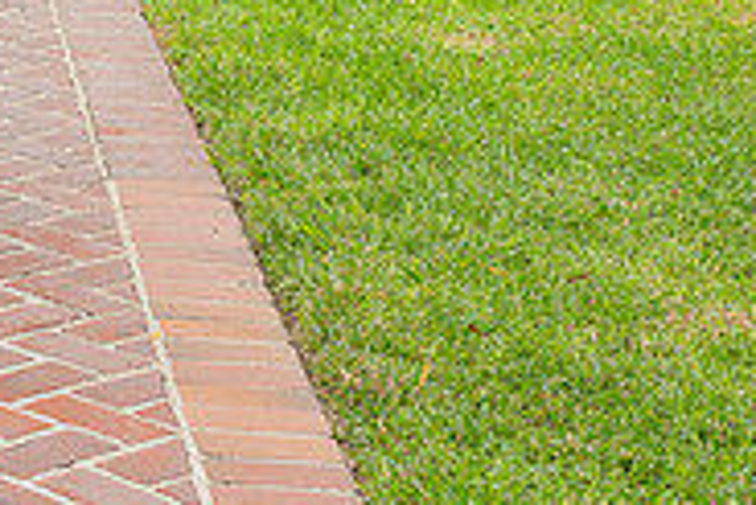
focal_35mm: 139
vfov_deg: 9.6
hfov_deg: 13.9
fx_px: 2921
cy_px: -248
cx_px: -374
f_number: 5
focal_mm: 44
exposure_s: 1/250
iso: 250
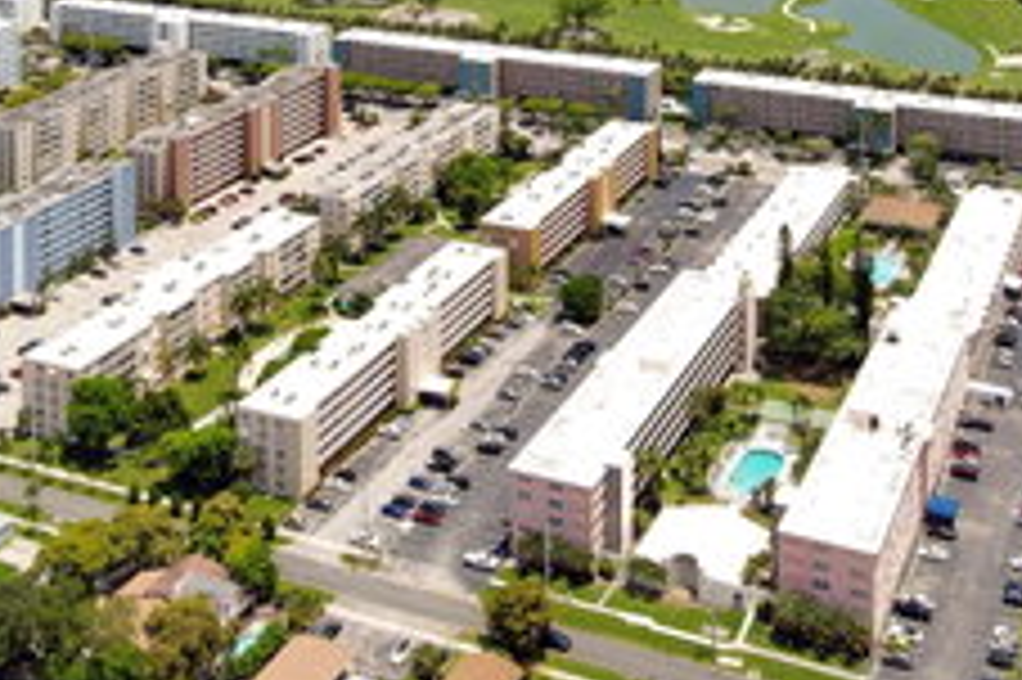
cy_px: -23
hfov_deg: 41.5
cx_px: 664
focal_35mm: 47
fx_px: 1333
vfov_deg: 26.8
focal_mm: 4.5
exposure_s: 1/640
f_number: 2.8
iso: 110
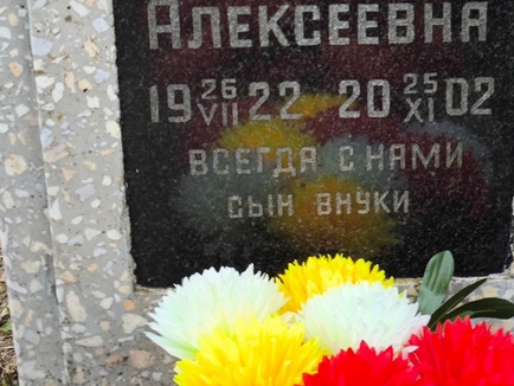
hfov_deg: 21.0
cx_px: 426
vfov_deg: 15.9
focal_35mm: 92
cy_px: 49
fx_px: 1367
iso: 64
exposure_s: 1/120
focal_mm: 4.71
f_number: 1.7
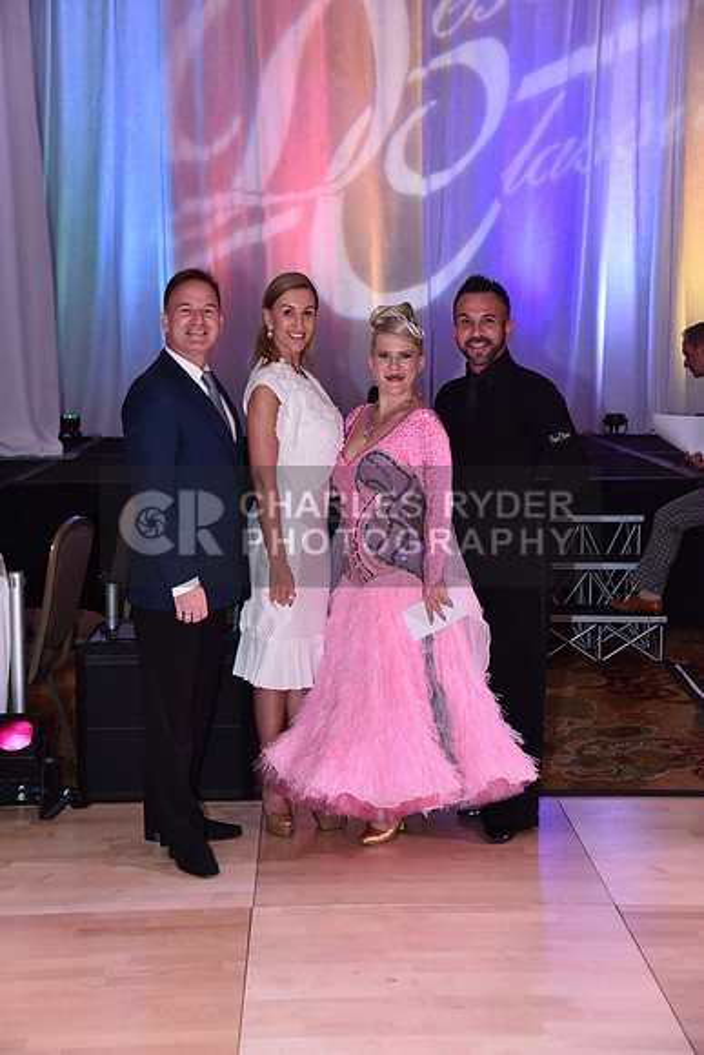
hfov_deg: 24.6
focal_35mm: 55
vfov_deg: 36.2
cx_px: 352
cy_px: 528
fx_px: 1612
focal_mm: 55
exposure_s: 1/250
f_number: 5
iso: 2000
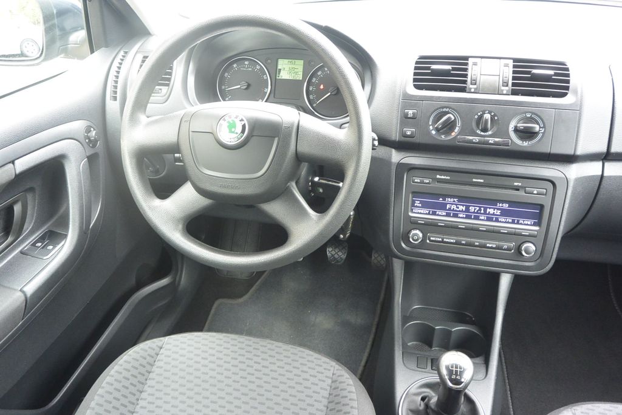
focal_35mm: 28
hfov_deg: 65.5
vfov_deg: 46.4
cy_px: 208
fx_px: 484
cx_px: 311
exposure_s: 1/50
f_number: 3.5
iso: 800
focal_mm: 10.7
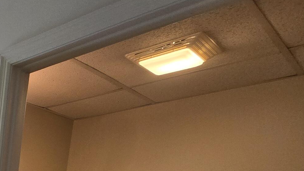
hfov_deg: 30.7
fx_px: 347
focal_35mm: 43
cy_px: 303
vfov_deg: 20.3
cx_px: -132
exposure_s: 1/60
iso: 100
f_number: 2.2
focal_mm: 2.2
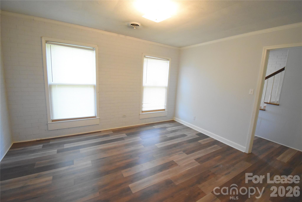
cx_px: 151
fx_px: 126
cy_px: 101
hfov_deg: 100.4
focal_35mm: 15
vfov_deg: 77.3
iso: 4000
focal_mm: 10
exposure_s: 1/125
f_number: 4.5
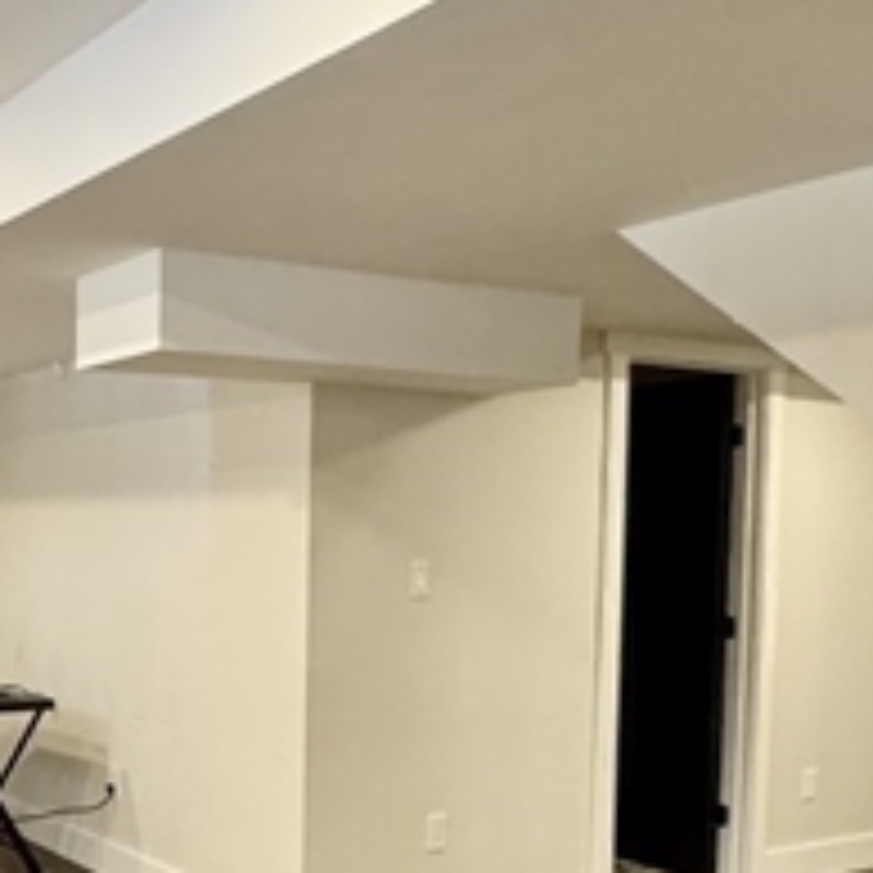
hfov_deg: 33.7
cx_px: 184
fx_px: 1398
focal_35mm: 49
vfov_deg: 33.9
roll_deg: -0.9
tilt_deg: -5.2
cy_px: 662
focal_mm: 2.22
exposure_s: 1/60
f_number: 2.2
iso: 320
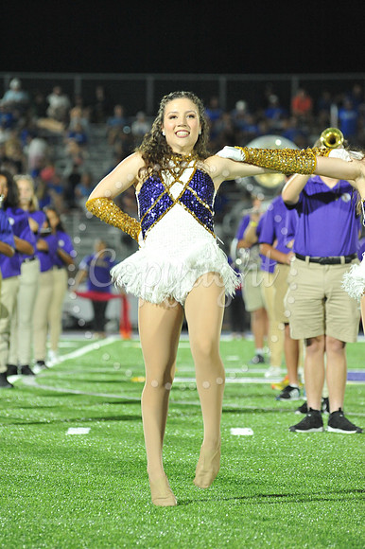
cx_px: 182
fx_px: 3045
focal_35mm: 200
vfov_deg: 10.3
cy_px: 274
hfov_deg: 6.9
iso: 4000
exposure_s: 1/250
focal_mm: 200
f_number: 5.6
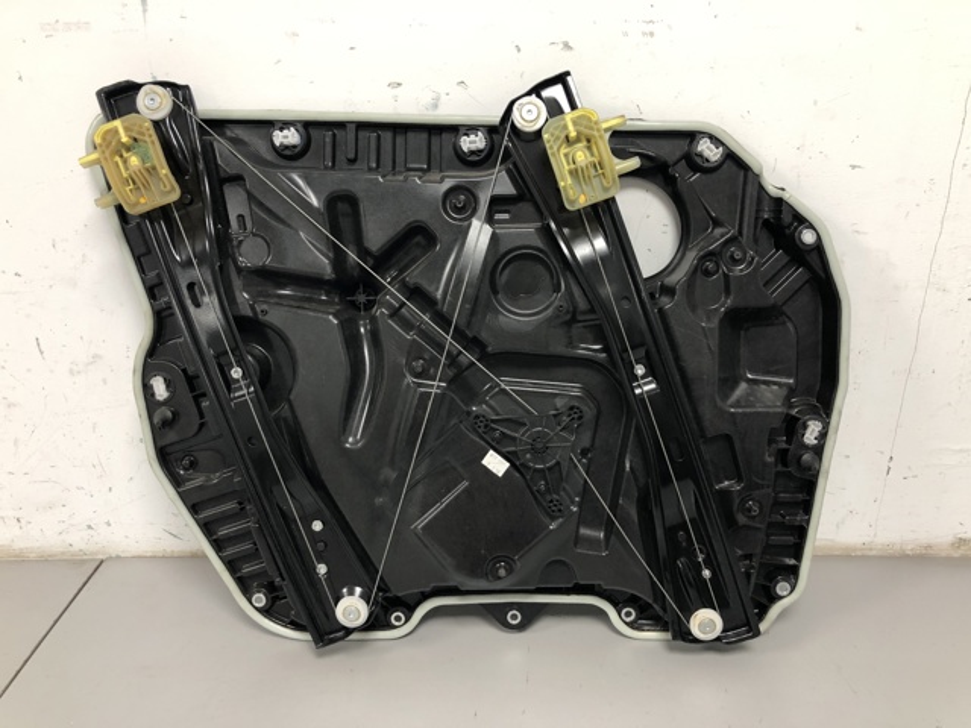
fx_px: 785
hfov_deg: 63.4
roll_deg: +3.3
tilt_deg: -21.7
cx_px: 486
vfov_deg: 49.7
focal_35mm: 28
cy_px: 364
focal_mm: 4
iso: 40
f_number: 1.8
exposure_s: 1/25
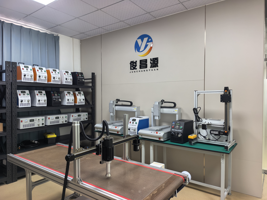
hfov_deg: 71.6
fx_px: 185
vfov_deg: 56.8
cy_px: 100
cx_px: 134
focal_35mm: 24
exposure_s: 1/1597
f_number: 1.4
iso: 1600
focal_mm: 5.75
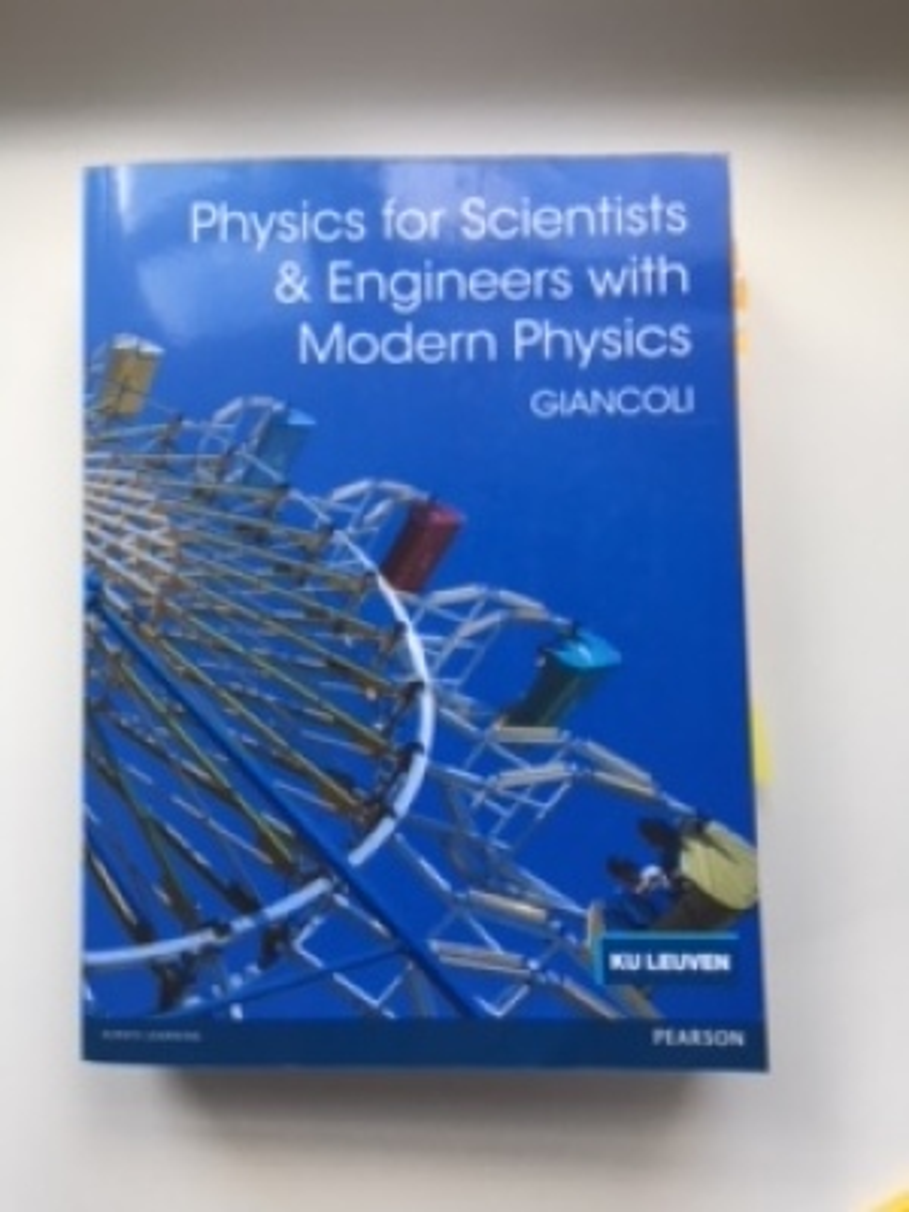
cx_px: 454
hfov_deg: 48.2
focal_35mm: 29
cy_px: 606
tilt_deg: -85.1
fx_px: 1015
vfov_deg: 61.7
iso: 25
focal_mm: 4.15
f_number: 2.2
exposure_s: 1/33
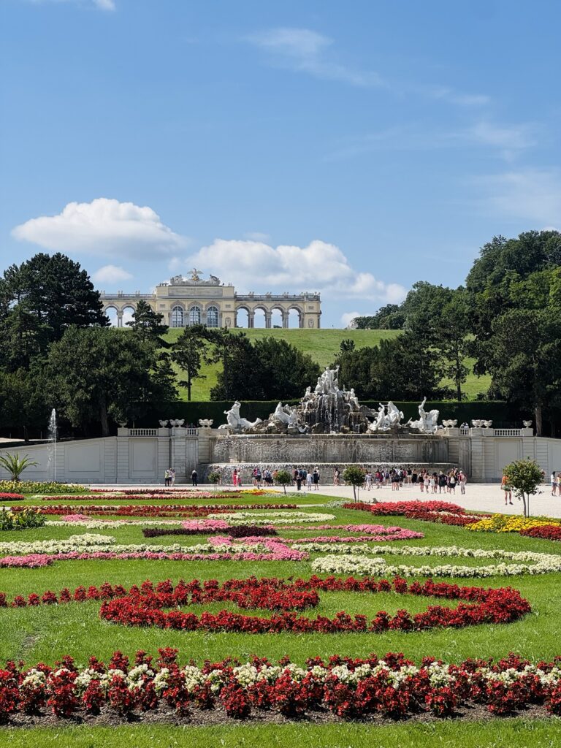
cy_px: 374
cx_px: 280
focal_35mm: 77
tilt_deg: +3.0
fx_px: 1664
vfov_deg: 25.3
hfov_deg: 19.1
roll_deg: +1.1
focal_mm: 9
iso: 25
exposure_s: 1/1130
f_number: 2.8
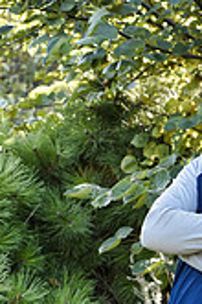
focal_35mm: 136
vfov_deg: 14.5
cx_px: 167
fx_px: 1145
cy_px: 376
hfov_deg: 10.1
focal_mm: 50
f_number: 4.5
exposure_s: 1/80
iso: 200
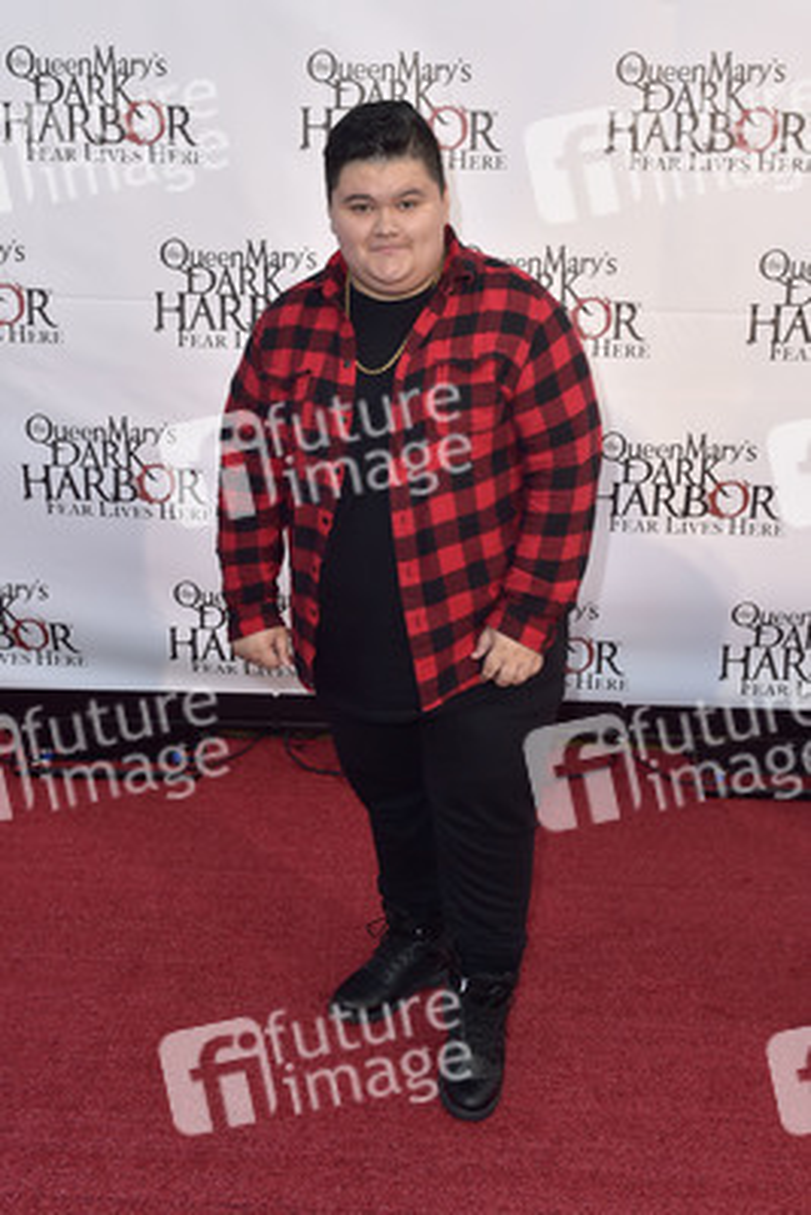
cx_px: 406
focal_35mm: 35
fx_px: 1182
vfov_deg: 54.4
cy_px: 608
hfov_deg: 37.9
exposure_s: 1/250
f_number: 5.6
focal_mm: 35
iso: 250
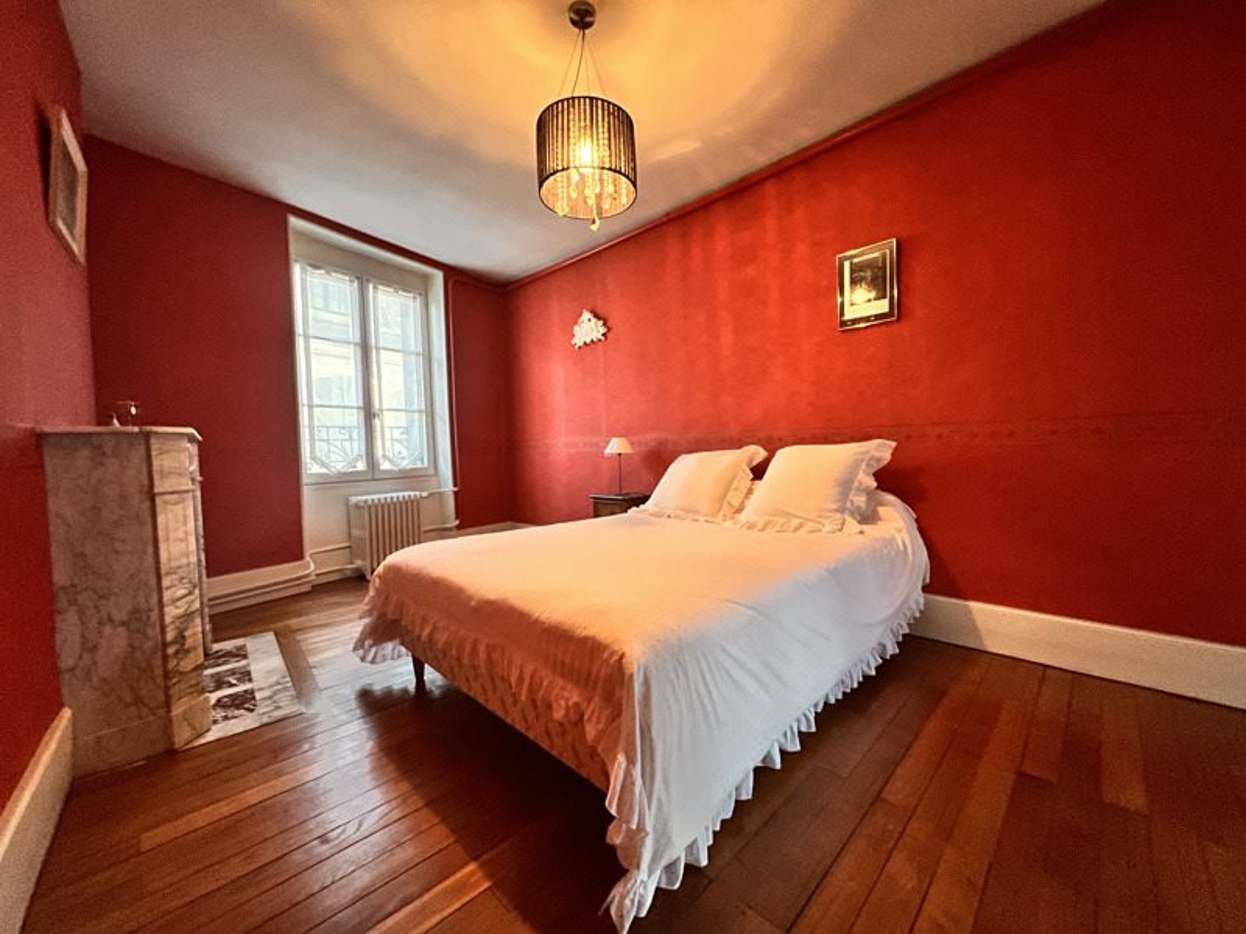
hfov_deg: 106.2
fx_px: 468
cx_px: 623
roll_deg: +2.3
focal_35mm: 13
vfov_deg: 89.9
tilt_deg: -5.2
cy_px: 467
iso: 800
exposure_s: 1/50
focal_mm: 1.57
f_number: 1.8
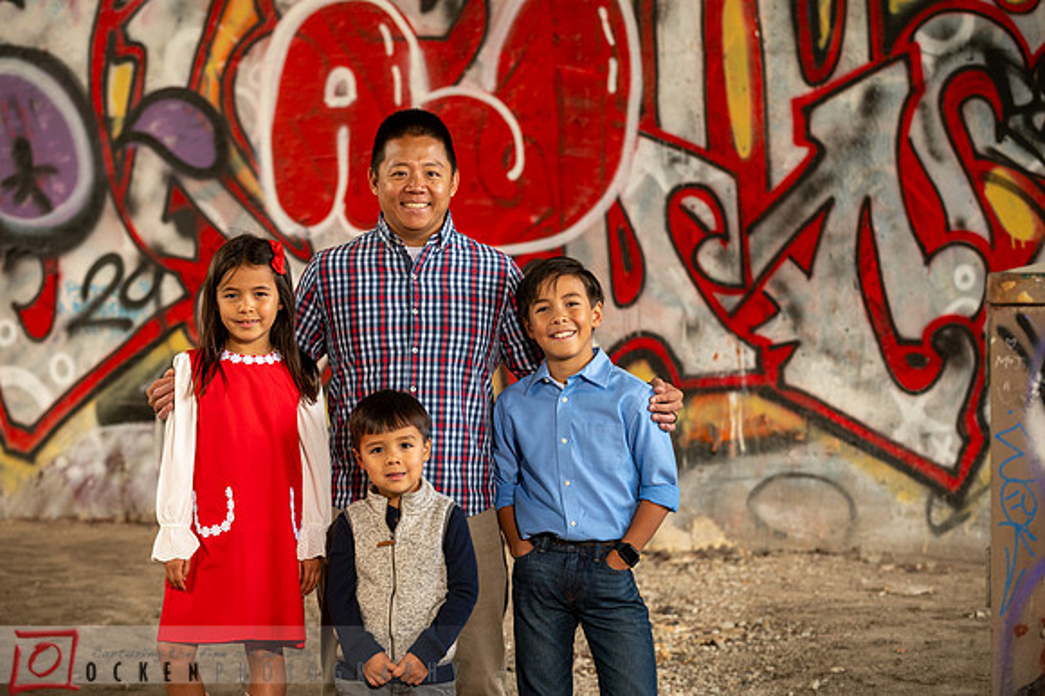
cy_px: 348
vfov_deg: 11.4
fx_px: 3481
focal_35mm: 120
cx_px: 522
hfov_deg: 17.1
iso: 400
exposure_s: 1/100
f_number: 3.5
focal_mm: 120
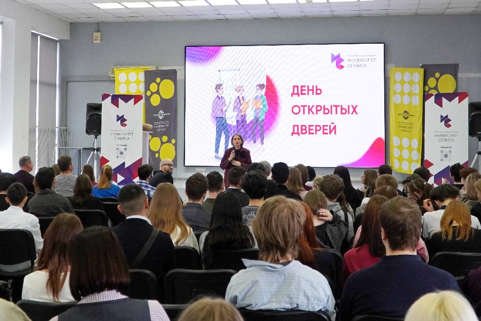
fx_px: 461
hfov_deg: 55.1
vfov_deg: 38.4
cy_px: 160
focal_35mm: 34
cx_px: 240
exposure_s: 1/160
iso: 1250
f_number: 4
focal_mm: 23
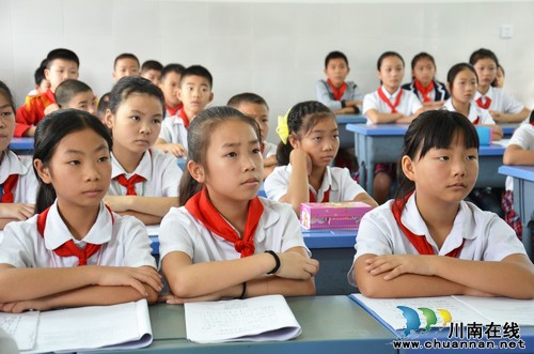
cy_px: 177
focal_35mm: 75
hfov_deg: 27.0
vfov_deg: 18.1
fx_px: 1110
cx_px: 267
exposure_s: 1/60
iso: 800
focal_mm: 50
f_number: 5
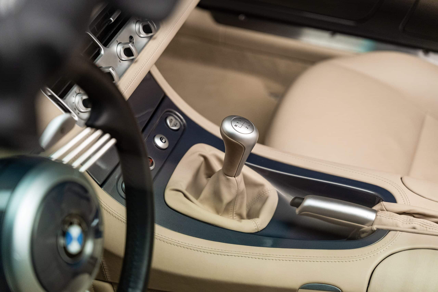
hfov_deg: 28.8
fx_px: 852
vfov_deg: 19.5
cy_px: 146
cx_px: 219
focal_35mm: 70
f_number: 2.8
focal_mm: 70
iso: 1250
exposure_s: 1/100
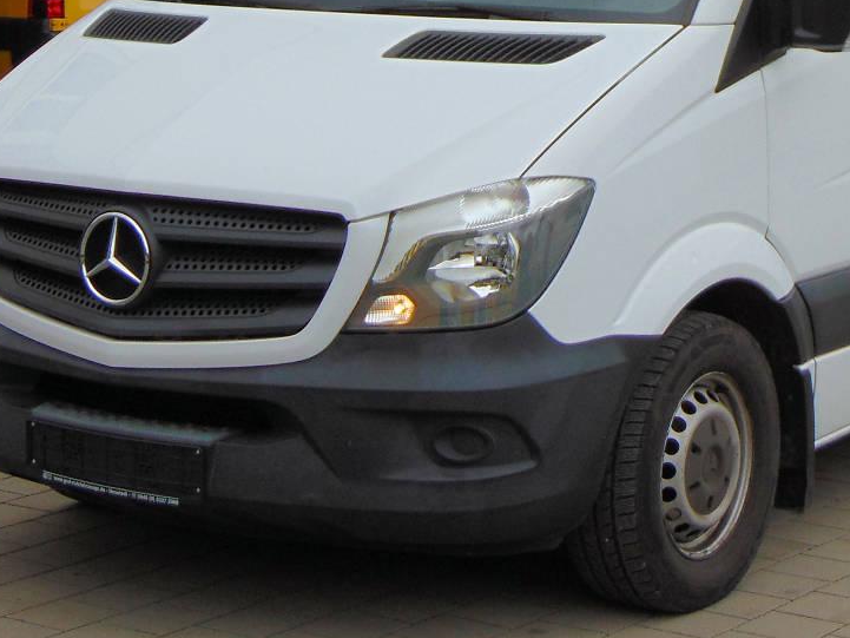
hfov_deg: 17.7
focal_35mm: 111
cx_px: 568
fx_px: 2726
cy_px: 34
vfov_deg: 13.2
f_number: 3.5
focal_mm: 9
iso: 80
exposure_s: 1/500
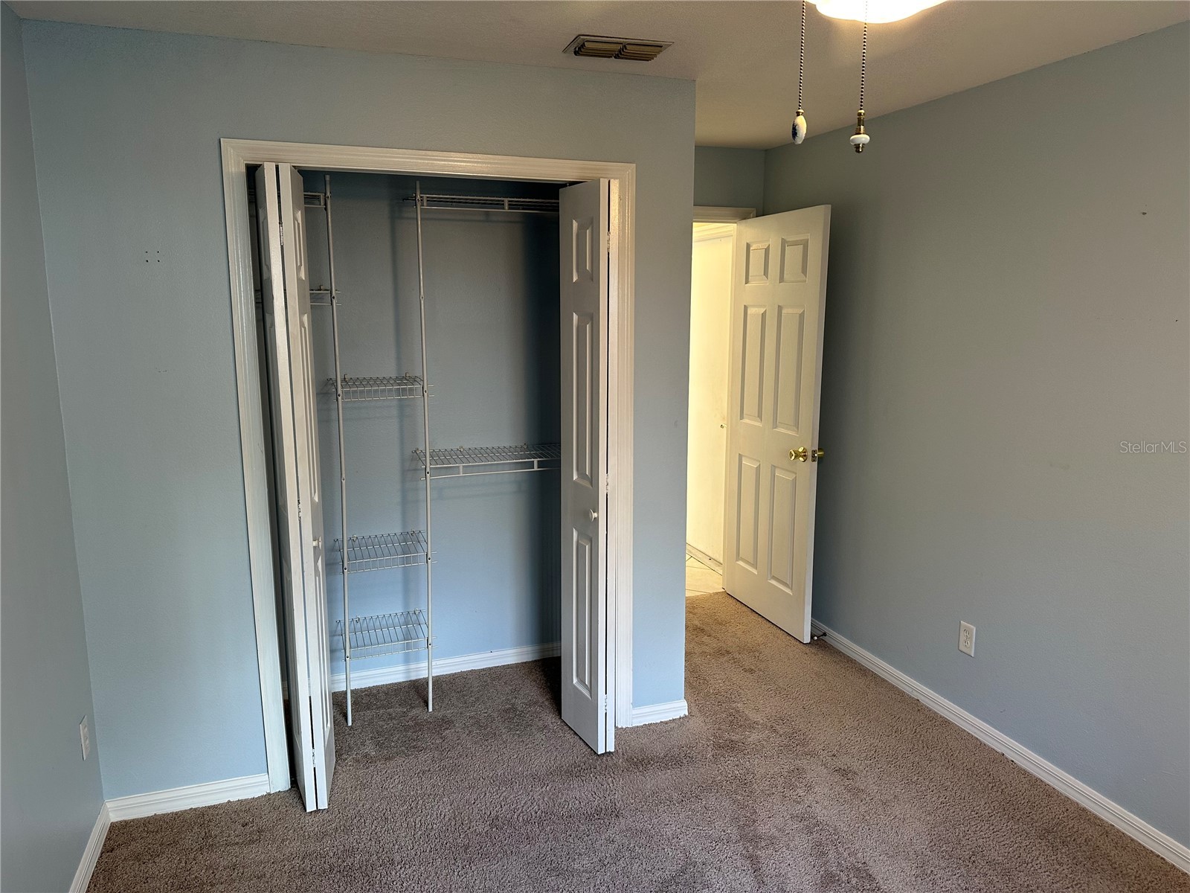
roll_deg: +0.4
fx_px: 825
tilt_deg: -10.1
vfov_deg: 56.8
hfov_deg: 71.6
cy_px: 446
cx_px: 595
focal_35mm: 24
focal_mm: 6.86
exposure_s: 1/60
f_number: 1.78
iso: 125
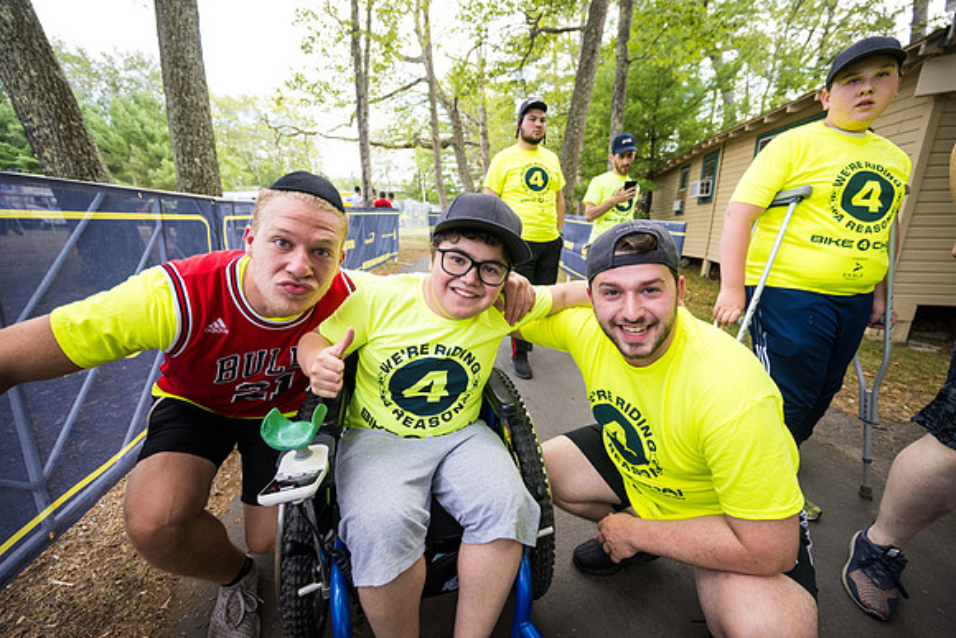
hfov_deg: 104.2
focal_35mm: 14
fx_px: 372
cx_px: 478
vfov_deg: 81.2
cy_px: 319
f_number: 4
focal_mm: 14
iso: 720
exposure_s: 1/500
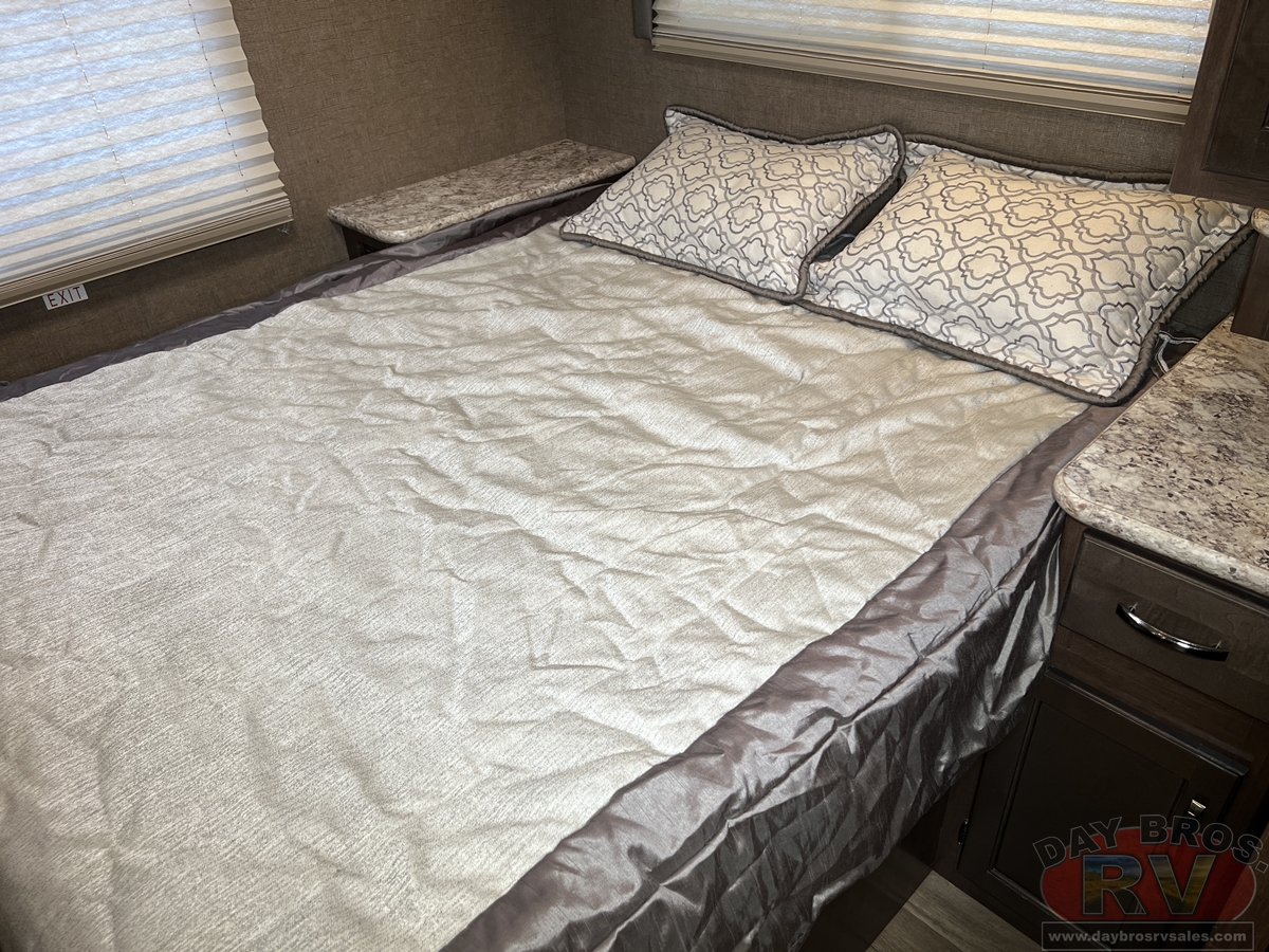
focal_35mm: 26
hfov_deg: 67.3
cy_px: 476
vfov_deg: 53.1
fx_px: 953
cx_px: 634
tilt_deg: -35.8
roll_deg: +2.9
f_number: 1.5
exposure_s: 1/121
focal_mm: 5.7
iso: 50
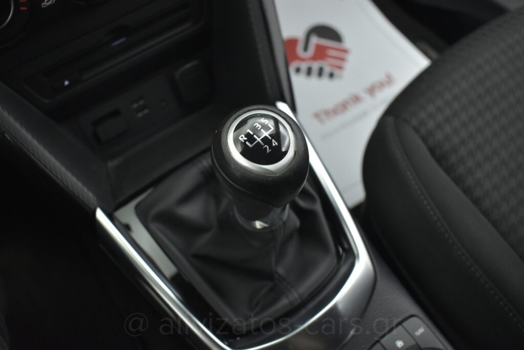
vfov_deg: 40.0
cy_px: 175
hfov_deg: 57.2
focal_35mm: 33
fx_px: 481
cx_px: 262
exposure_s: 1/80
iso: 1600
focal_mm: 22
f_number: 3.8
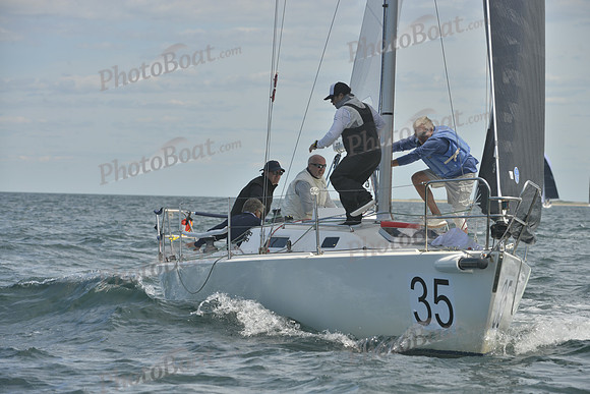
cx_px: 295
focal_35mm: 210
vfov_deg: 6.5
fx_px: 3442
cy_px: 197
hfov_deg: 9.8
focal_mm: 210
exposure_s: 1/800
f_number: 9
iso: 280
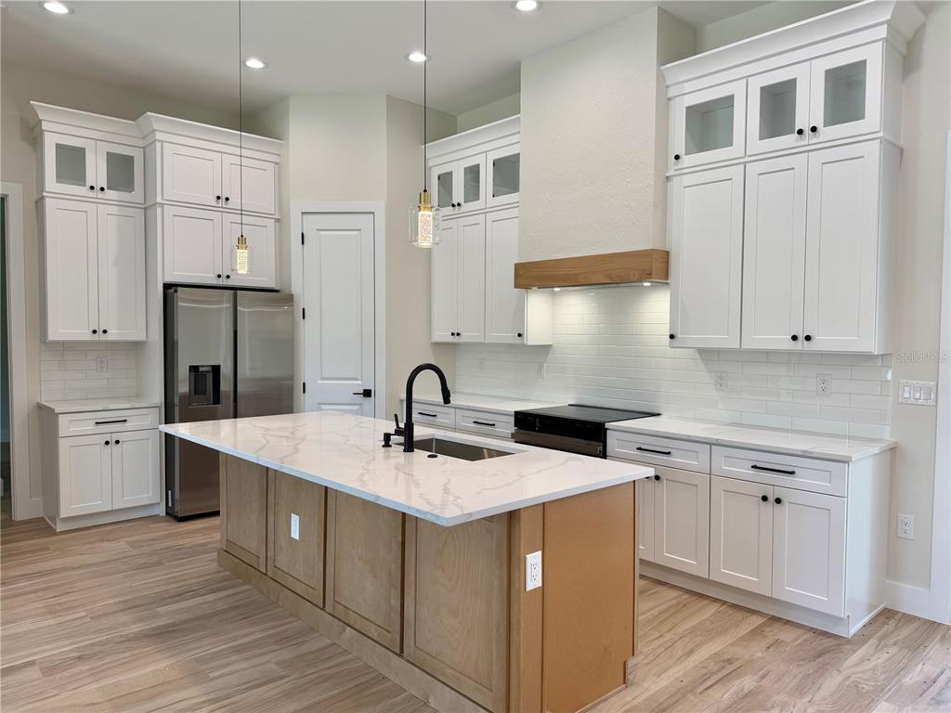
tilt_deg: -2.4
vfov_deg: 56.8
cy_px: 356
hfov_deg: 71.6
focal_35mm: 24
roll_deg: -0.1
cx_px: 476
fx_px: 659
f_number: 1.78
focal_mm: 6.76
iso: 64
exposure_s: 1/120
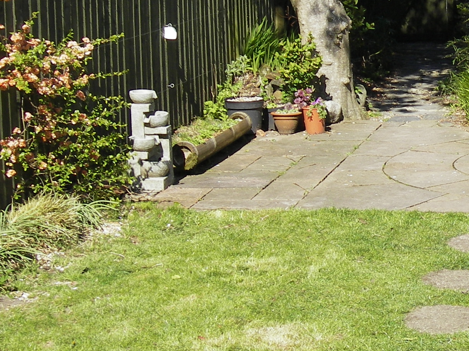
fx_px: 1368
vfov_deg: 14.6
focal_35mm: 101
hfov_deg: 18.9
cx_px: 472
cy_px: 132
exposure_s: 1/320
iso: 50
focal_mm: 8.1
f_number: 3.5
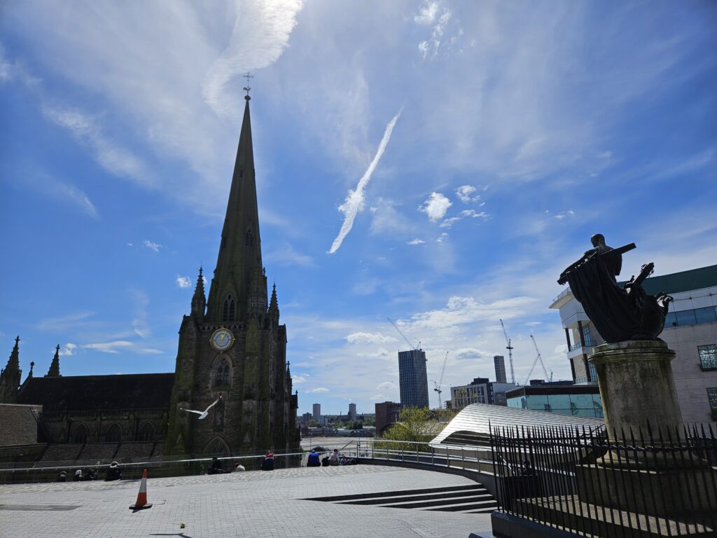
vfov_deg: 58.9
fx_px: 476
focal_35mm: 23
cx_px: 358
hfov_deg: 73.9
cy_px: 269
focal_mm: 5.4
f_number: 1.8
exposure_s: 1/5186
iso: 25
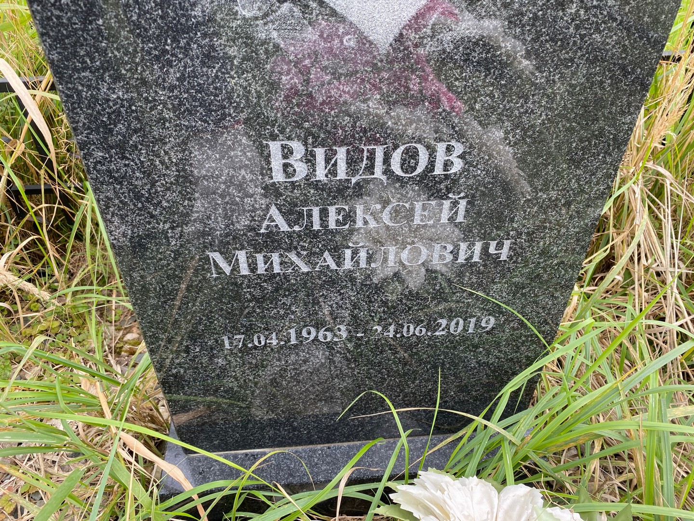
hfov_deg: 67.3
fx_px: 521
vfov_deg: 53.1
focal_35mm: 26
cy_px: 260
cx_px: 347
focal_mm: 4.25
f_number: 1.8
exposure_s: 1/223
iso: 32
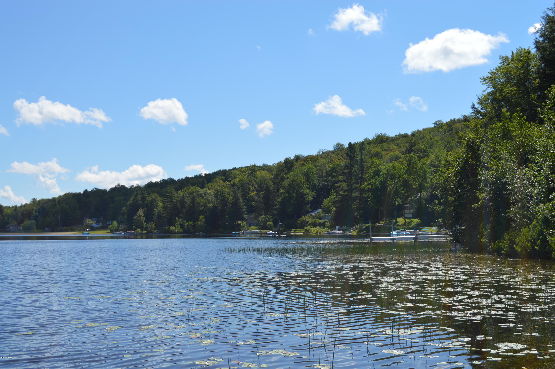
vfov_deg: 28.9
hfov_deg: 42.4
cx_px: 278
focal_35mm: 46
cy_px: 184
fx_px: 716
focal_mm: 31
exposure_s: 1/320
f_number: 9
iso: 100
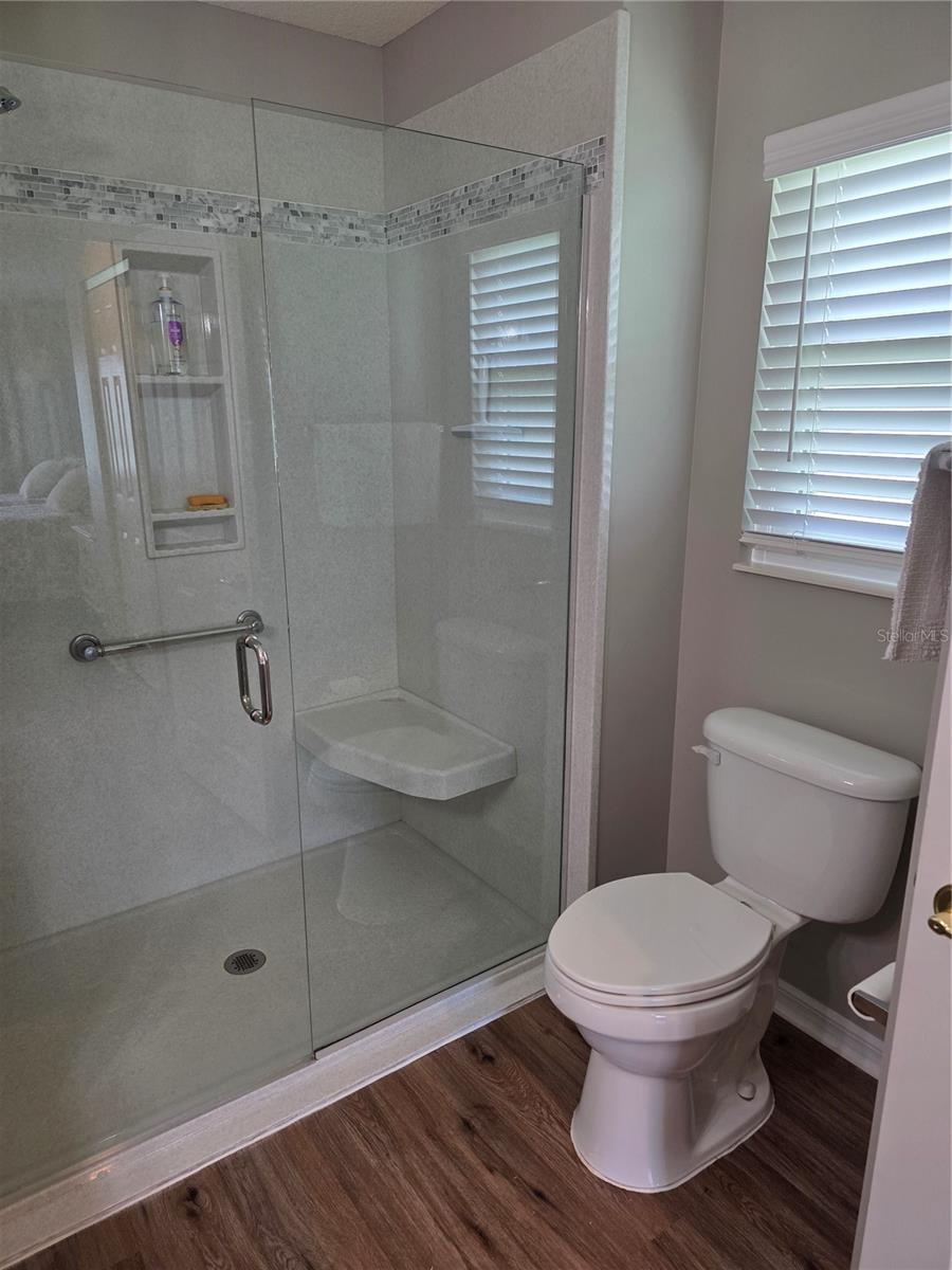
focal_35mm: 23
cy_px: 635
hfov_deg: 58.9
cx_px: 476
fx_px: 843
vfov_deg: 73.9
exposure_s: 1/120
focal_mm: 6.3
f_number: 1.7
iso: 160
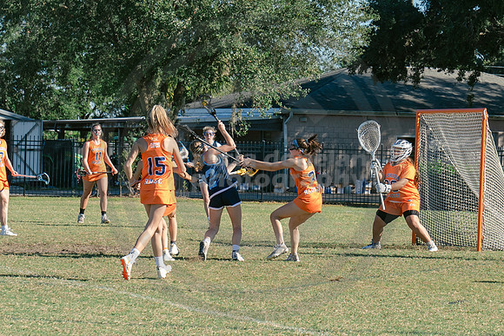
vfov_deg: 8.0
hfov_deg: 11.9
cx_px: 397
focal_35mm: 172
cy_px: 182
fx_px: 2404
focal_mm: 70
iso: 250
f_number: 5.6
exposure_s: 1/800
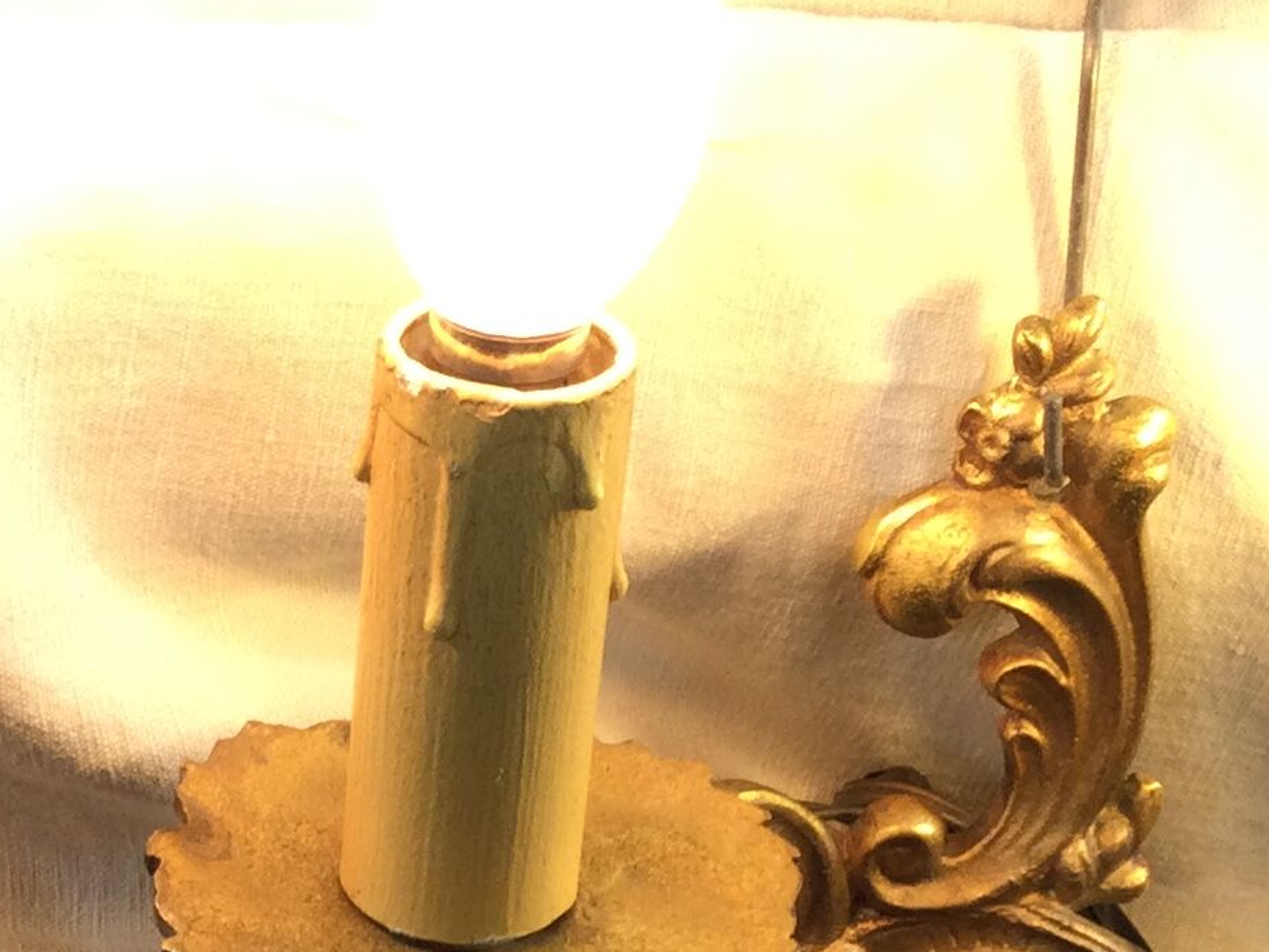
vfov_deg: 13.4
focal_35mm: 110
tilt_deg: -31.1
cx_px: -79
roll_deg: +0.2
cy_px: 701
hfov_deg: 17.4
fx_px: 4033
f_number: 2.4
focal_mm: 3.3
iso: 40
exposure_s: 1/100
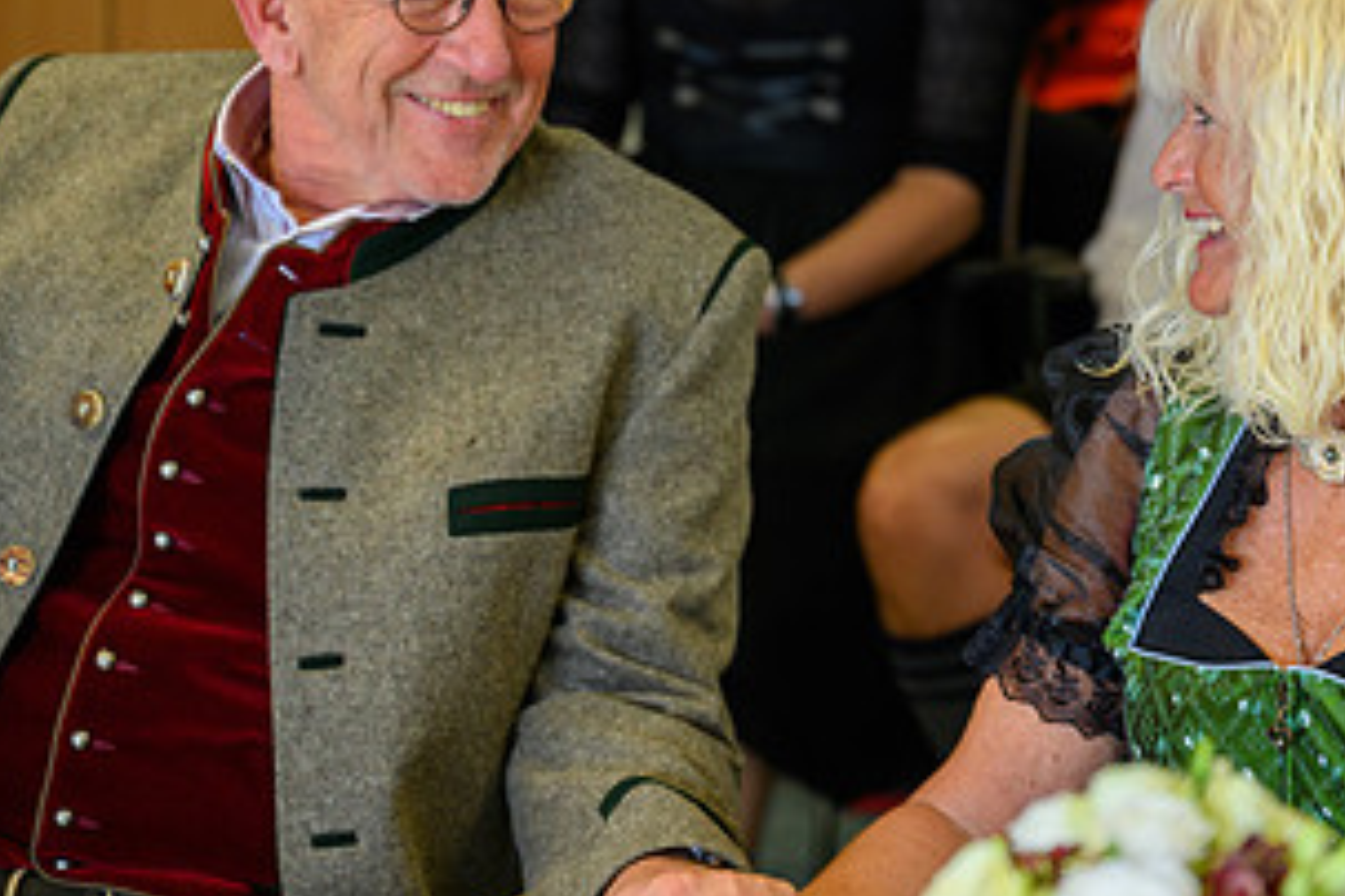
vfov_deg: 10.2
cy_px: 315
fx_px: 5006
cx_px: 870
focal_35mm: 134
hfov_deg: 15.3
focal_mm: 70
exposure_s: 1/320
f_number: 3.2
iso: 500
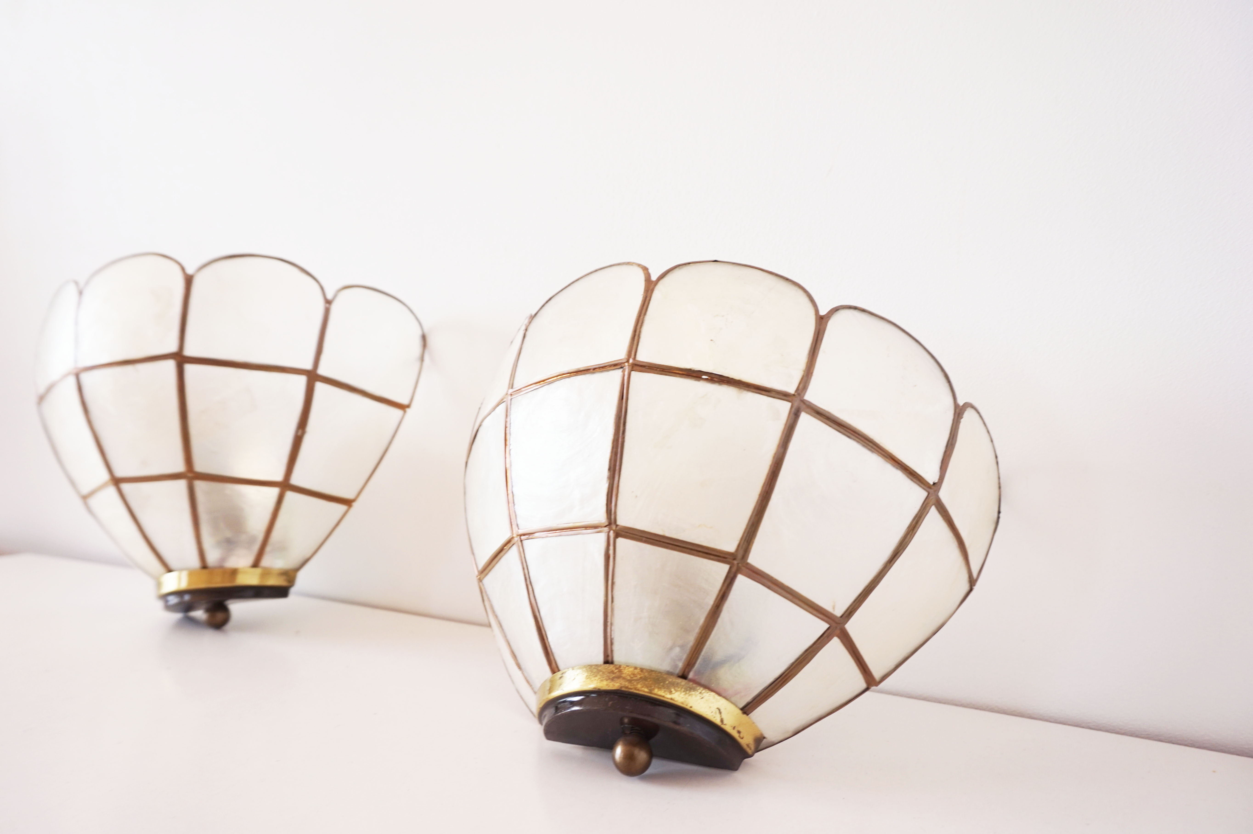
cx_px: 626
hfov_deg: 73.8
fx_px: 835
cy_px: 417
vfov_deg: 53.1
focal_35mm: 24
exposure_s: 1/60
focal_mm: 16
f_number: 4.5
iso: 100
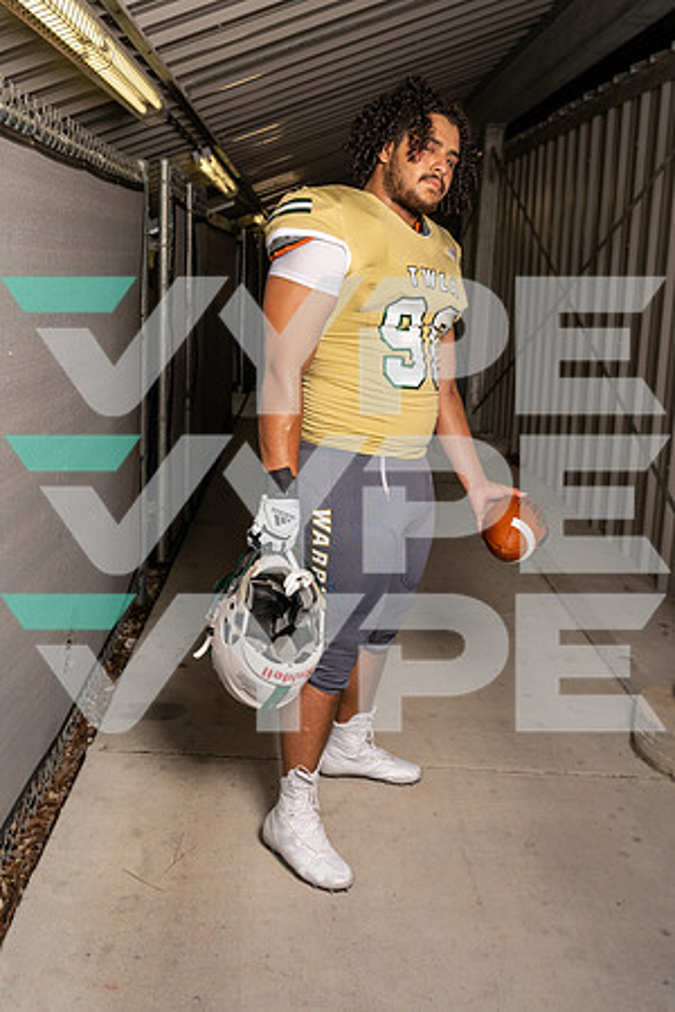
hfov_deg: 35.9
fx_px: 1041
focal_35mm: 37
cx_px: 338
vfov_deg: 51.9
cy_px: 506
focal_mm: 37
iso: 125
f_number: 4.5
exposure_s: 1/250
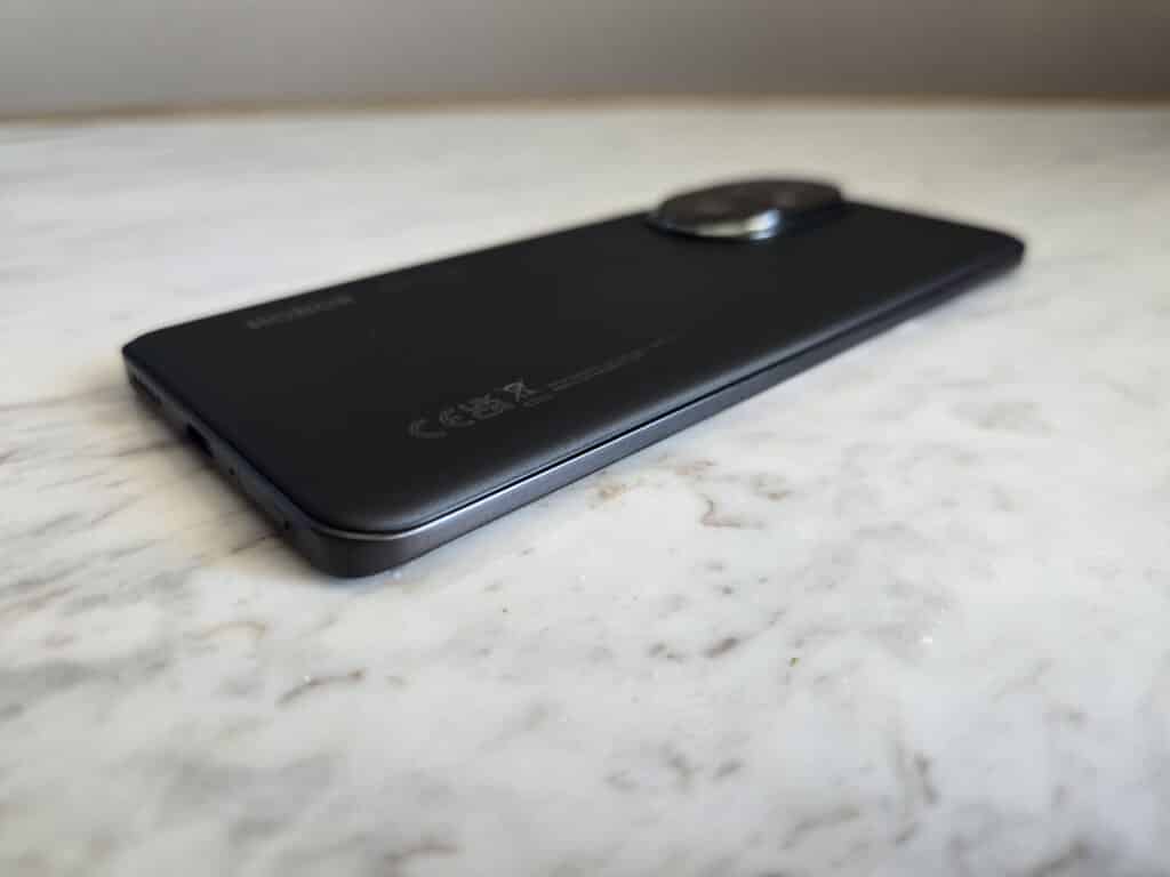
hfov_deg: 73.9
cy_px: 438
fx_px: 777
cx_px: 585
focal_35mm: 23
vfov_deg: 58.9
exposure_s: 1/67
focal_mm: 6.3
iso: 160
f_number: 1.7
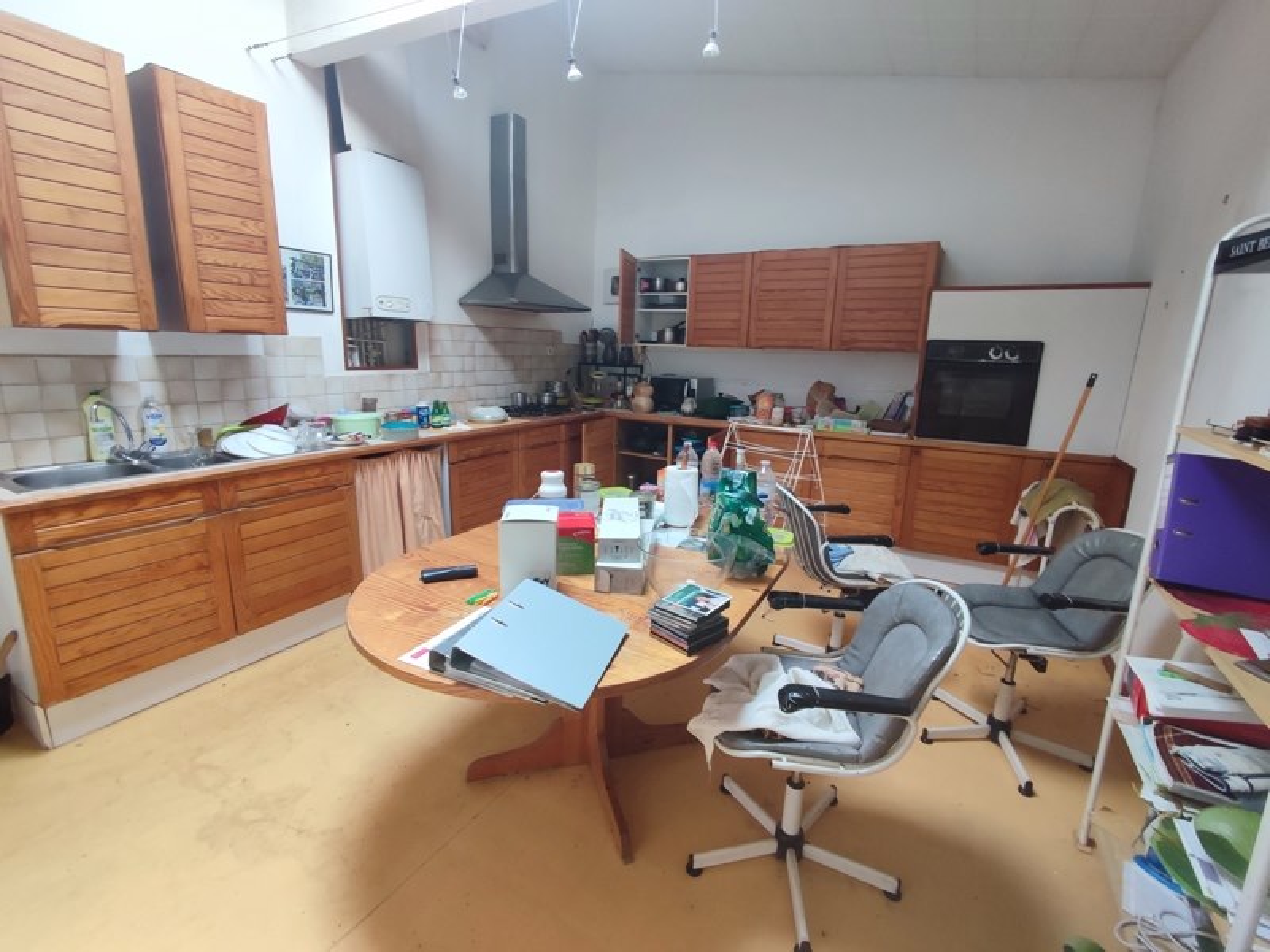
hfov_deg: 94.5
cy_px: 476
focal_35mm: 16
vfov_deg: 78.1
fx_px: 587
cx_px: 635
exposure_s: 1/50
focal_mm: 1.65
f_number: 2.2
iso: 174
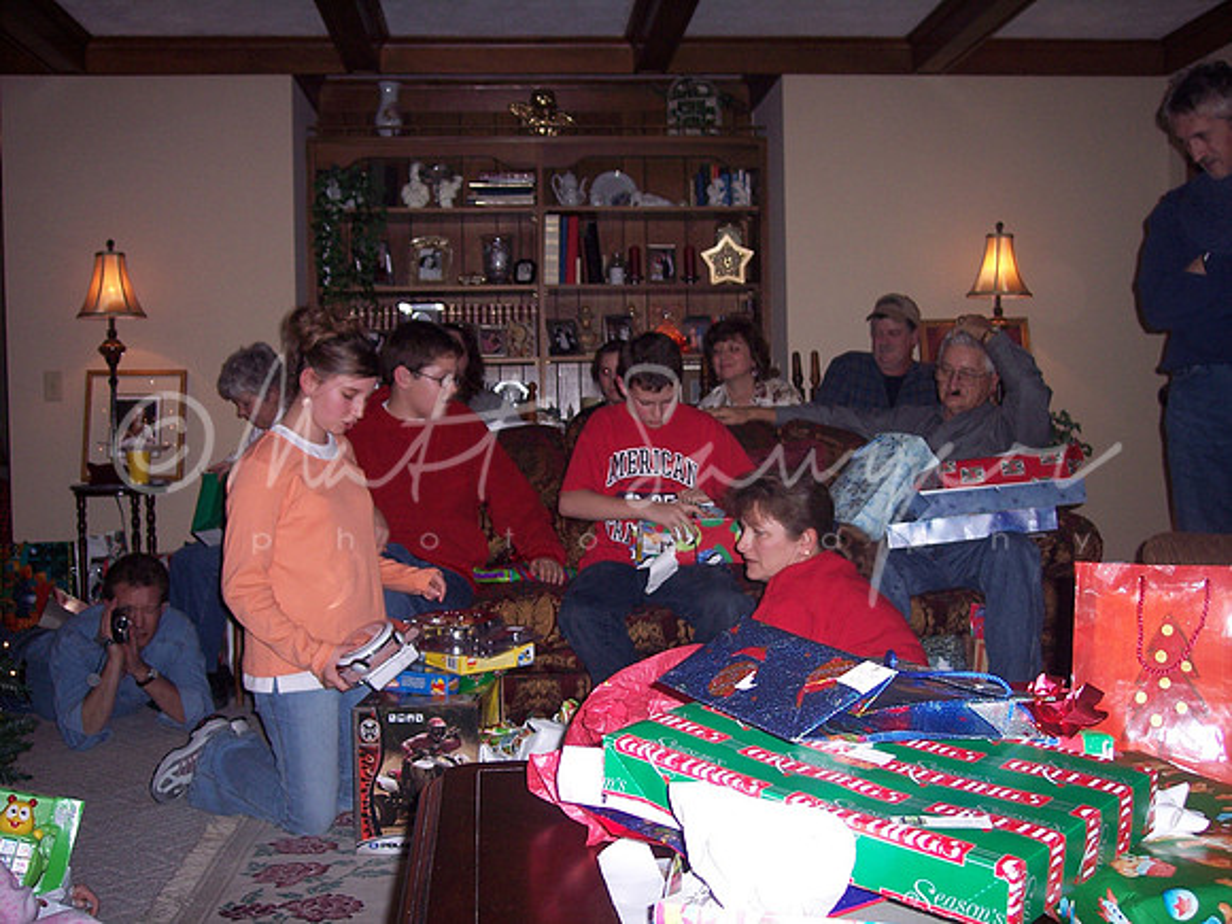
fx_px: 1388
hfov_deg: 47.9
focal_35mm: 39
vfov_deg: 36.8
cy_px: 462
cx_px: 616
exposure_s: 1/60
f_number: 2.8
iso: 100
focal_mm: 8
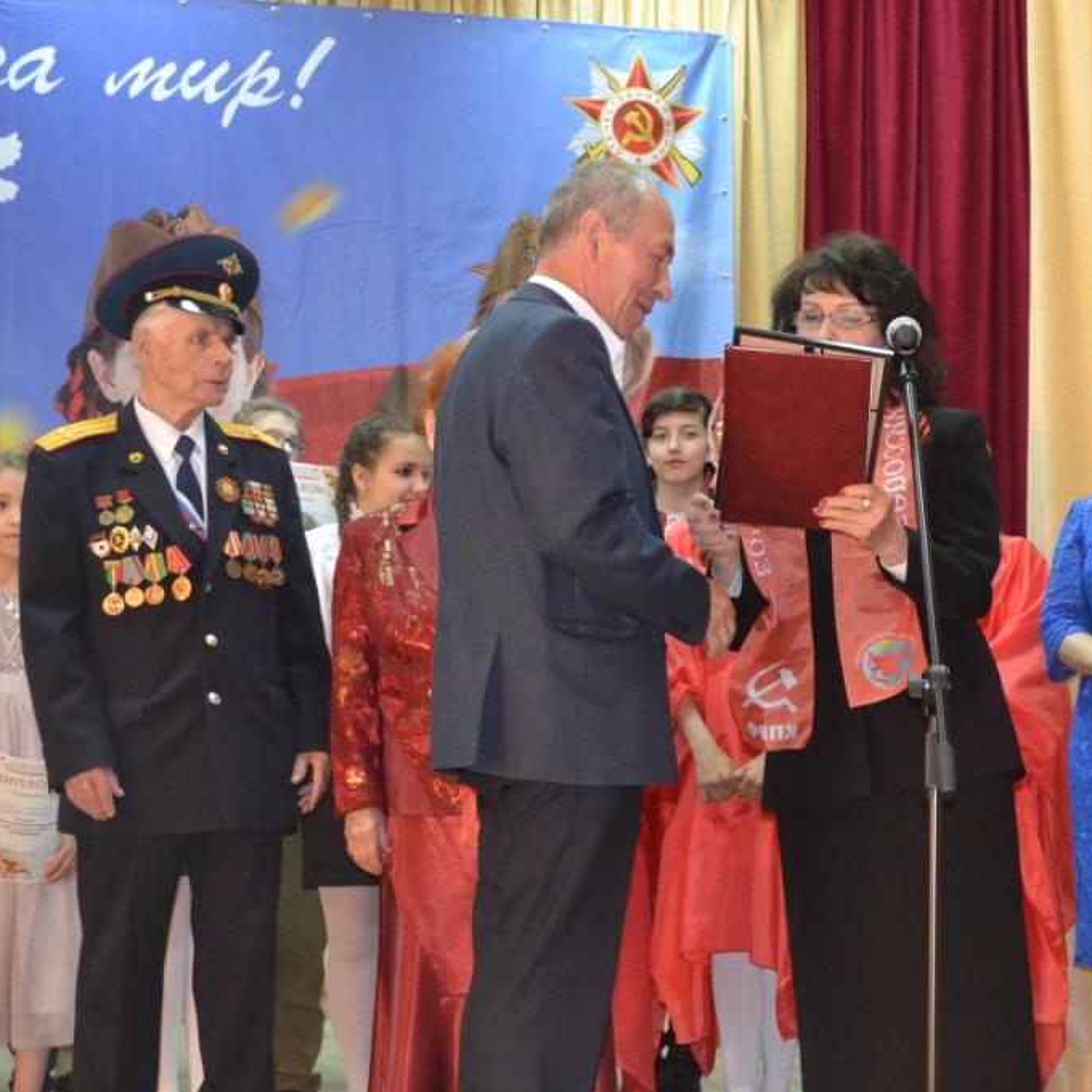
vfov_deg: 23.7
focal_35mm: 73
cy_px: 547
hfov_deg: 23.6
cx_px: 729
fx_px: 2605
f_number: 5
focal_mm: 38
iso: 3200
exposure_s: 1/60
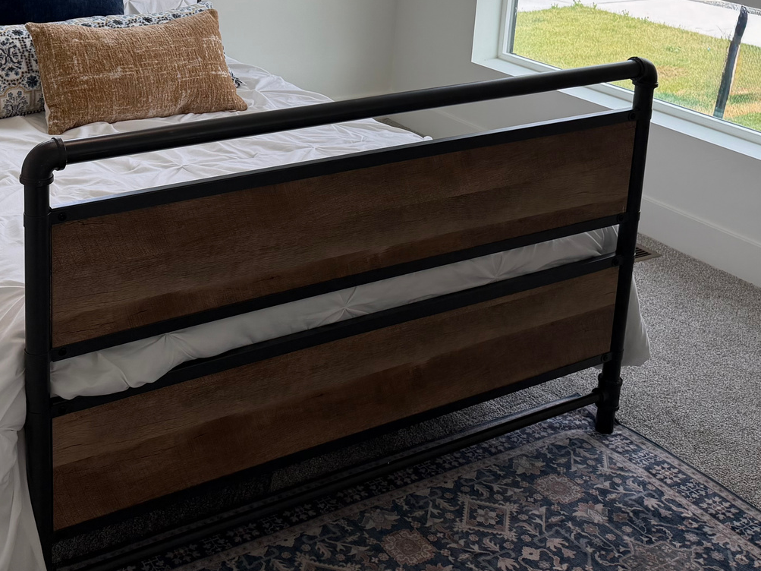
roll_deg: -1.5
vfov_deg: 28.4
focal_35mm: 49
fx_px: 1077
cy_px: 46
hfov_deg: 38.1
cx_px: 211
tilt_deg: -14.4
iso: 100
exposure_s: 1/617
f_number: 1.78
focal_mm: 6.76
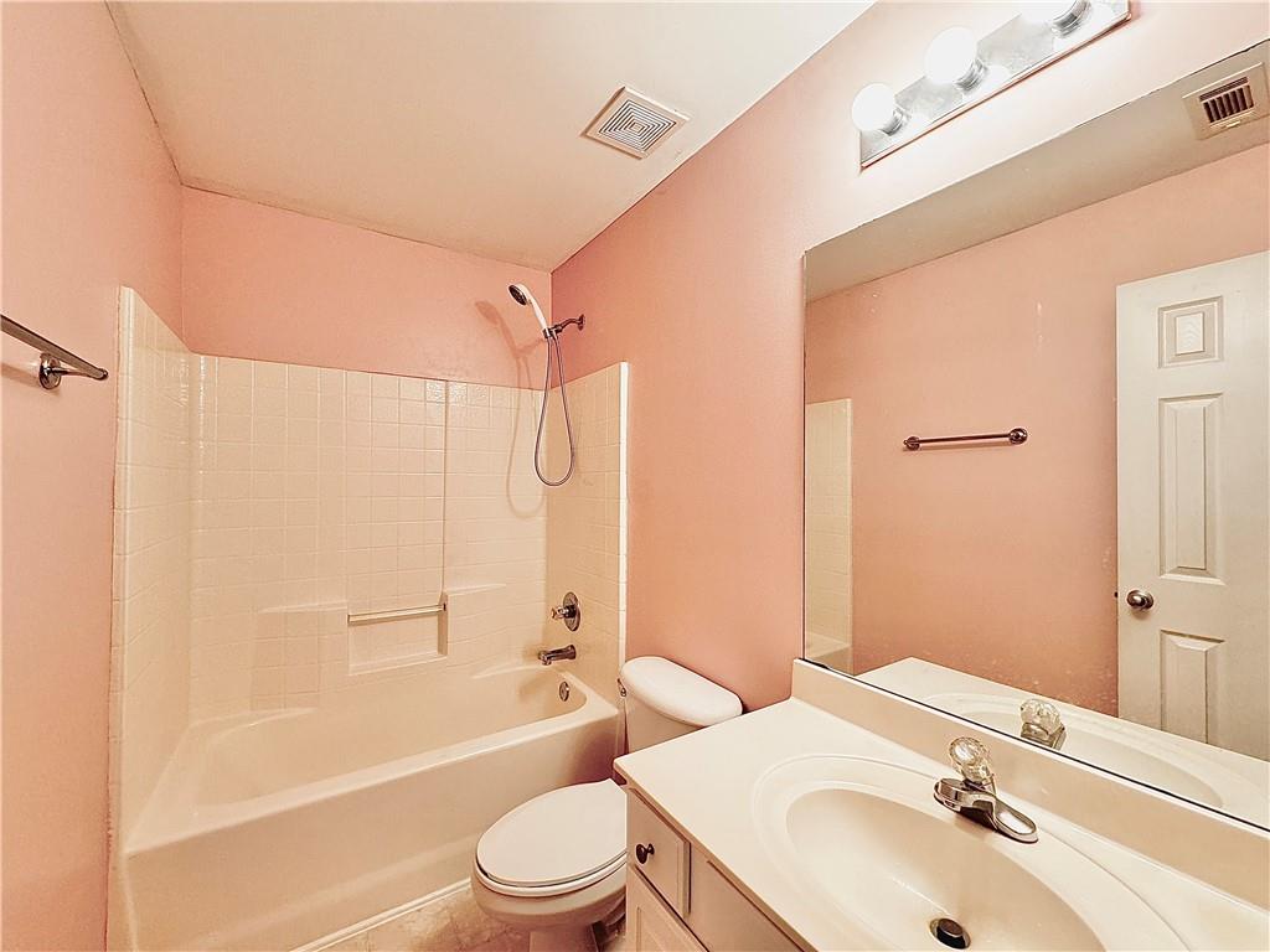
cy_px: 476
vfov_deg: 85.7
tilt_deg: -0.6
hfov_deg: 102.1
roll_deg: -0.3
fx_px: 514
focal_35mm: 14
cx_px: 635
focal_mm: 2.22
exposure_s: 1/60
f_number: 2.2
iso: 250
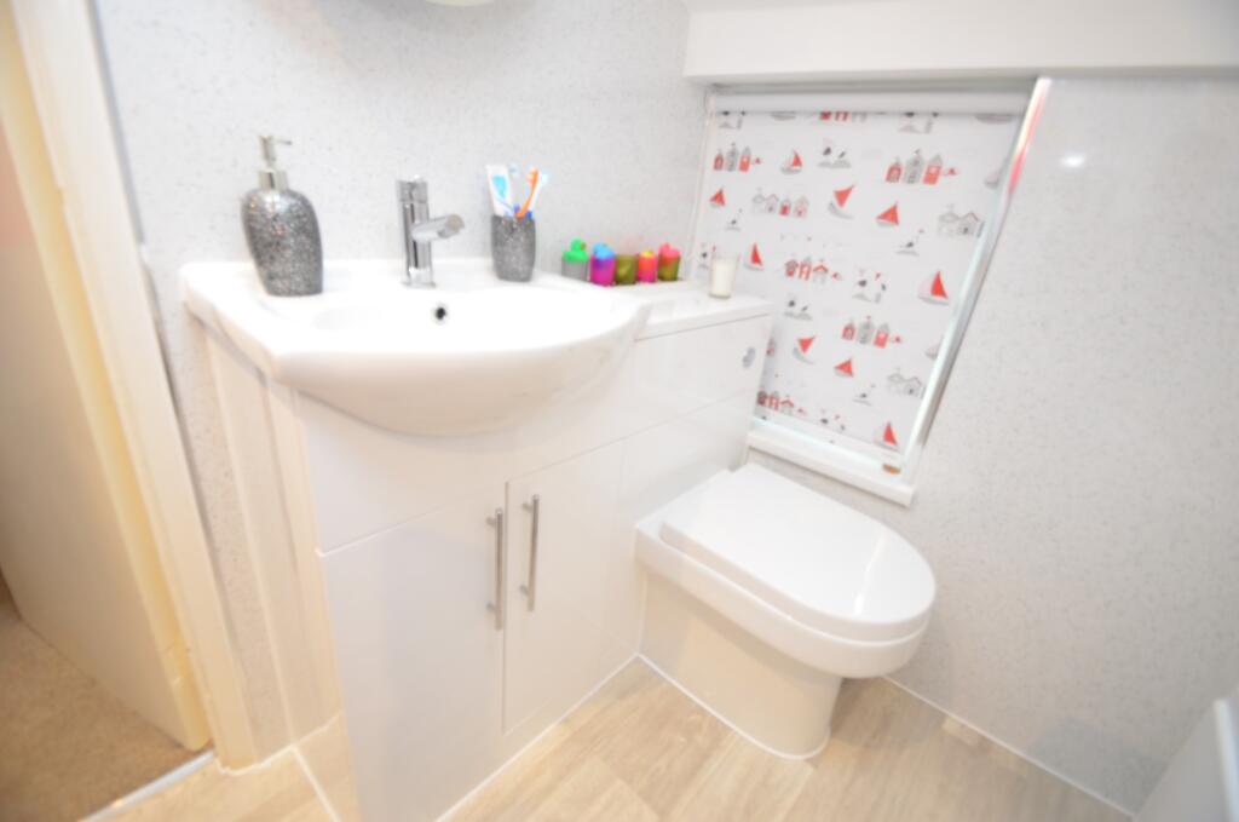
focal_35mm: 16
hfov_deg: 95.1
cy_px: 411
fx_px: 567
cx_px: 620
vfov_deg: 71.9
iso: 800
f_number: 4
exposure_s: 1/60
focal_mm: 11
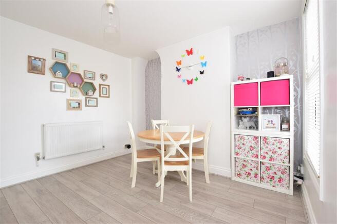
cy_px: 112
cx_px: 168
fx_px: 140
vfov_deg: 77.3
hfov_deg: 100.4
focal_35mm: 15
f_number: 8
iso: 400
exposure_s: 1/8
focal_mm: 10
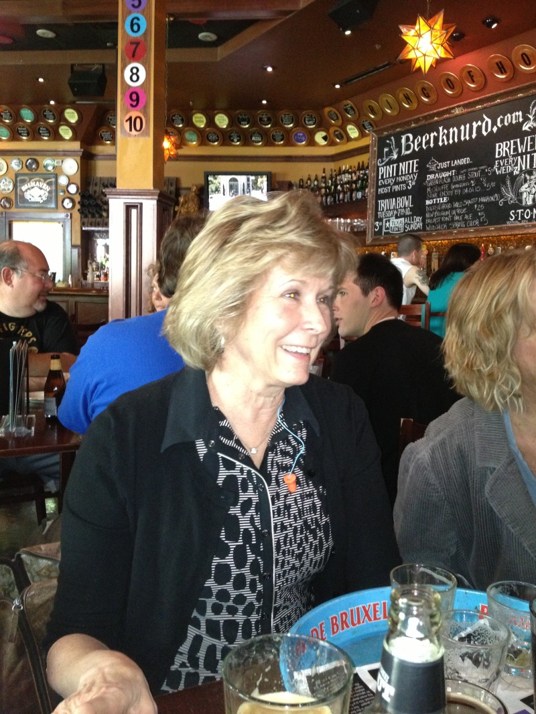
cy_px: 357
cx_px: 268
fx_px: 722
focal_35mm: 35
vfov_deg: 52.6
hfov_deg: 40.7
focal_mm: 4.28
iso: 400
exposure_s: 1/17
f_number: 2.4
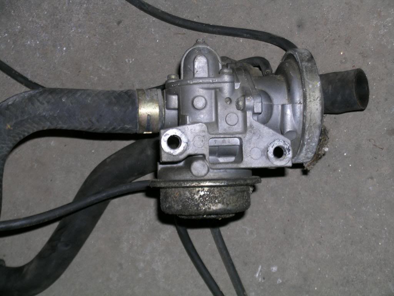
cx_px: 197
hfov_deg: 27.8
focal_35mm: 70
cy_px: 148
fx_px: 797
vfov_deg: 21.0
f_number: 3.9
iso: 50
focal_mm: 14.5
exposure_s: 1/121
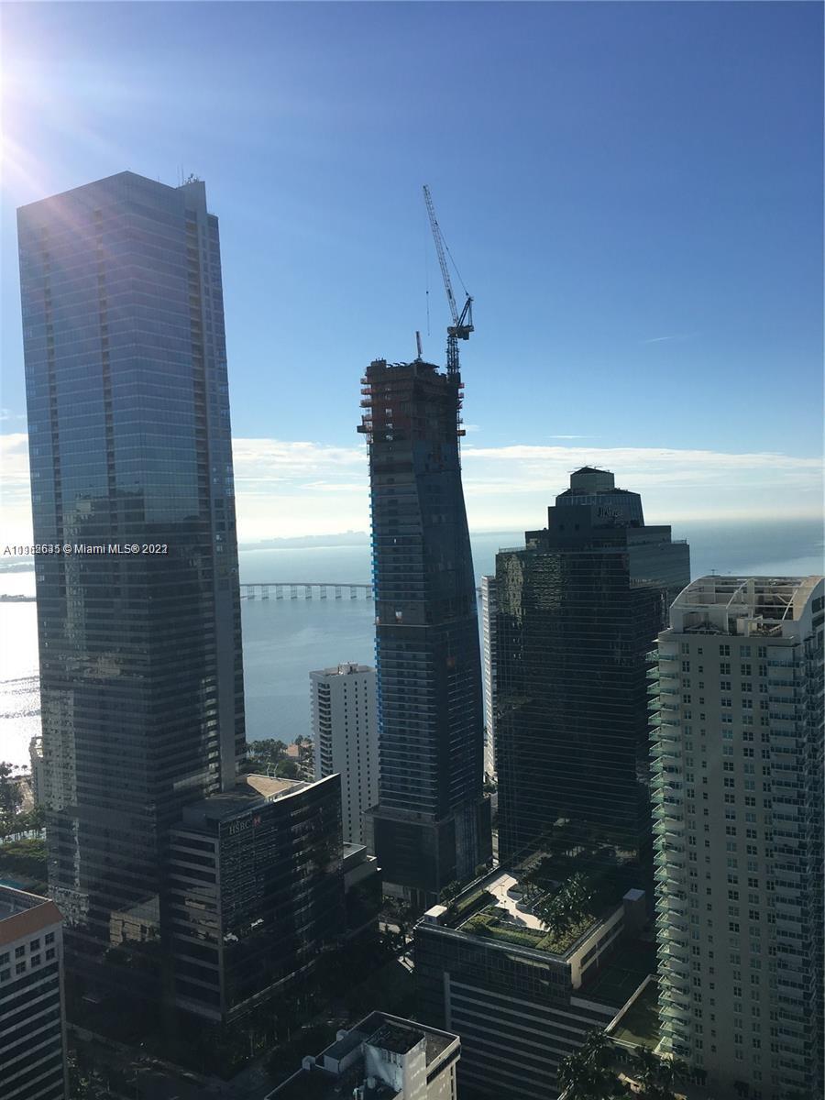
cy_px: 550
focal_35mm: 29
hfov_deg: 48.2
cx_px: 412
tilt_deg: -3.5
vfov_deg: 61.7
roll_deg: +0.0
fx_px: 922
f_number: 2.2
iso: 25
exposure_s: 1/3205
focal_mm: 4.15
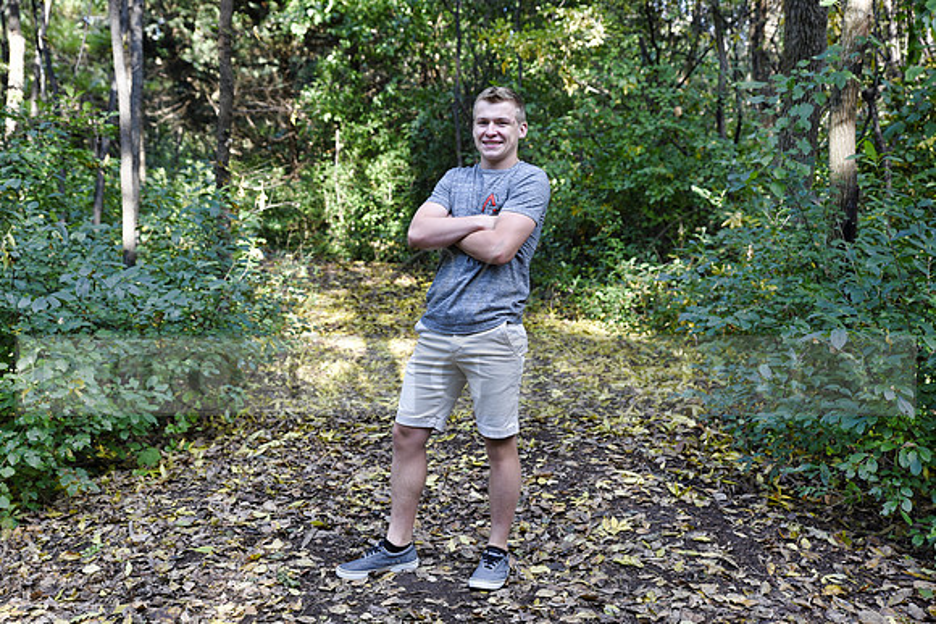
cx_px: 468
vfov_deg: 29.3
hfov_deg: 42.7
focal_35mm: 46
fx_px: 1196
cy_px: 312
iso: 200
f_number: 4
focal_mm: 46
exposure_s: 1/60
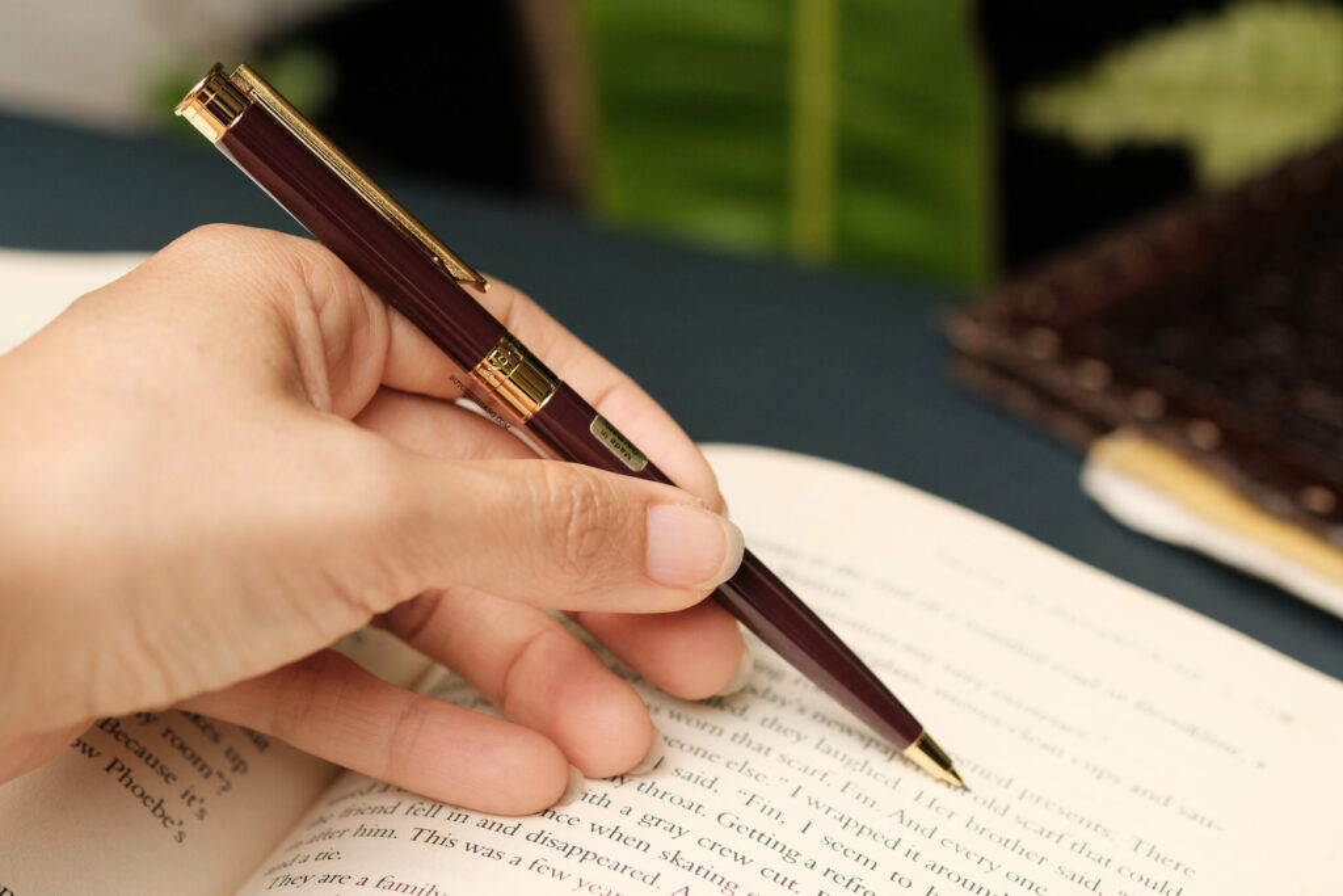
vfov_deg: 15.2
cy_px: 448
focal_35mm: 90
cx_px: 672
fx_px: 3358
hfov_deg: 22.6
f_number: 3.2
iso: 800
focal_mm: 60
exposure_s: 1/1600
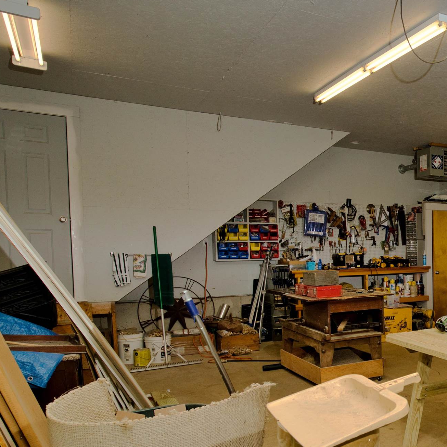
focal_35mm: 34
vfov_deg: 48.0
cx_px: 472
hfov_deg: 40.6
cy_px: 280
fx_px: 497
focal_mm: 17
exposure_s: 1/200
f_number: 7.1
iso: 640
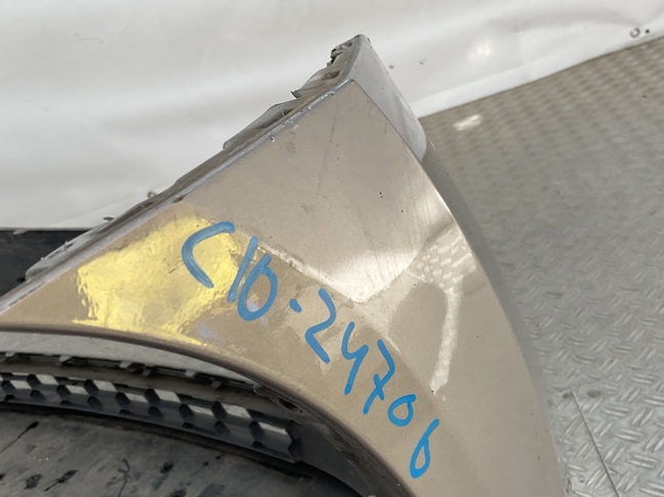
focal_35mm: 45
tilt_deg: -27.2
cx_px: 328
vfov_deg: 32.0
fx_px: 863
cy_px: 308
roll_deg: +19.7
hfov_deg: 42.1
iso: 16
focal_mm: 3
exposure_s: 1/130
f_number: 1.8
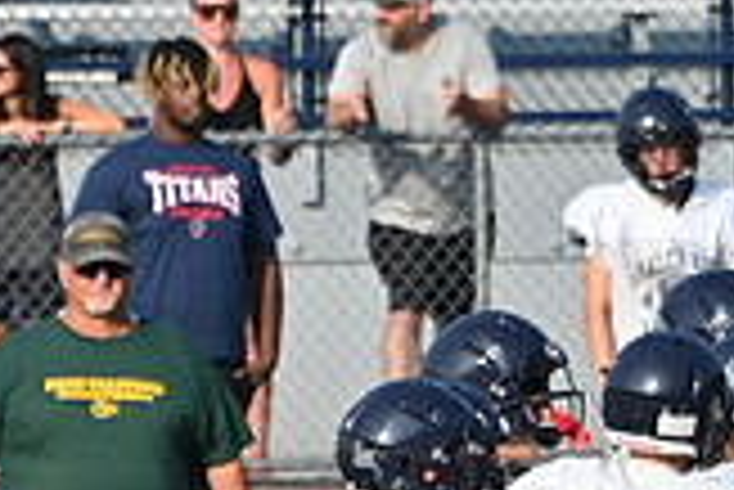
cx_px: 1135
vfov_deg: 1.1
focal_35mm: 1228
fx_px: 25059
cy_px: 609
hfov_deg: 1.7
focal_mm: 230
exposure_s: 1/640
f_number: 5.6
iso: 100
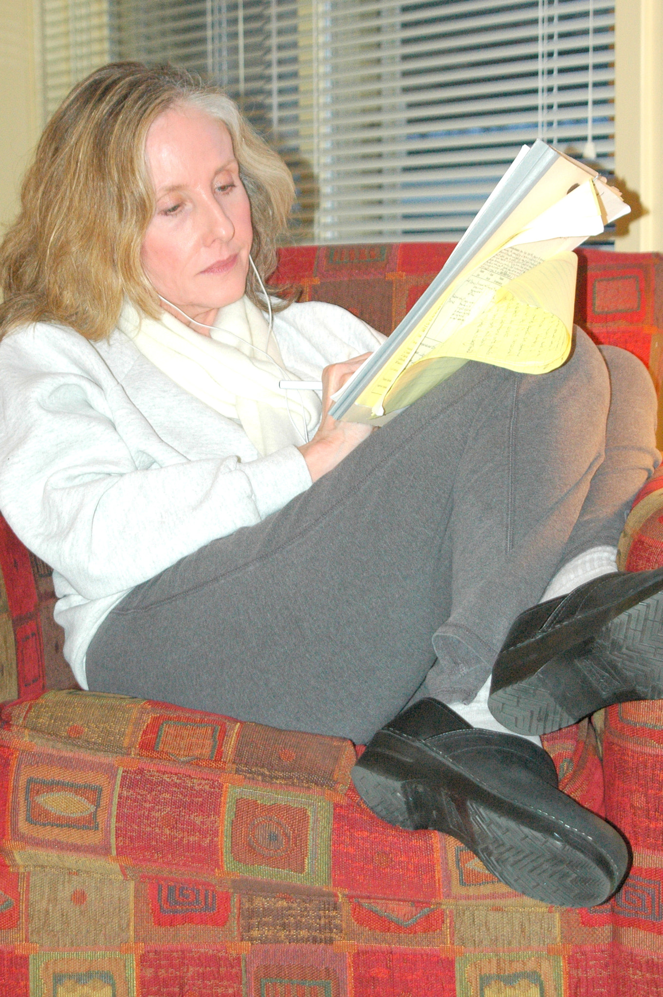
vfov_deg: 22.6
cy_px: 498
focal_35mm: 90
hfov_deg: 15.2
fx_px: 2490
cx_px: 332
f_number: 4.8
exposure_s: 1/60
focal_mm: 60
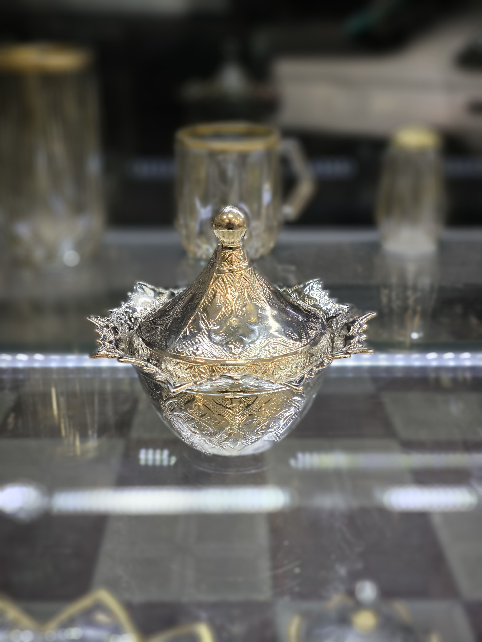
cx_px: 241
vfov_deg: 38.2
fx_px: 928
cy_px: 321
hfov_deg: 29.1
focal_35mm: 50
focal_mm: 7.1
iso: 125
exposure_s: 1/100
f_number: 1.9
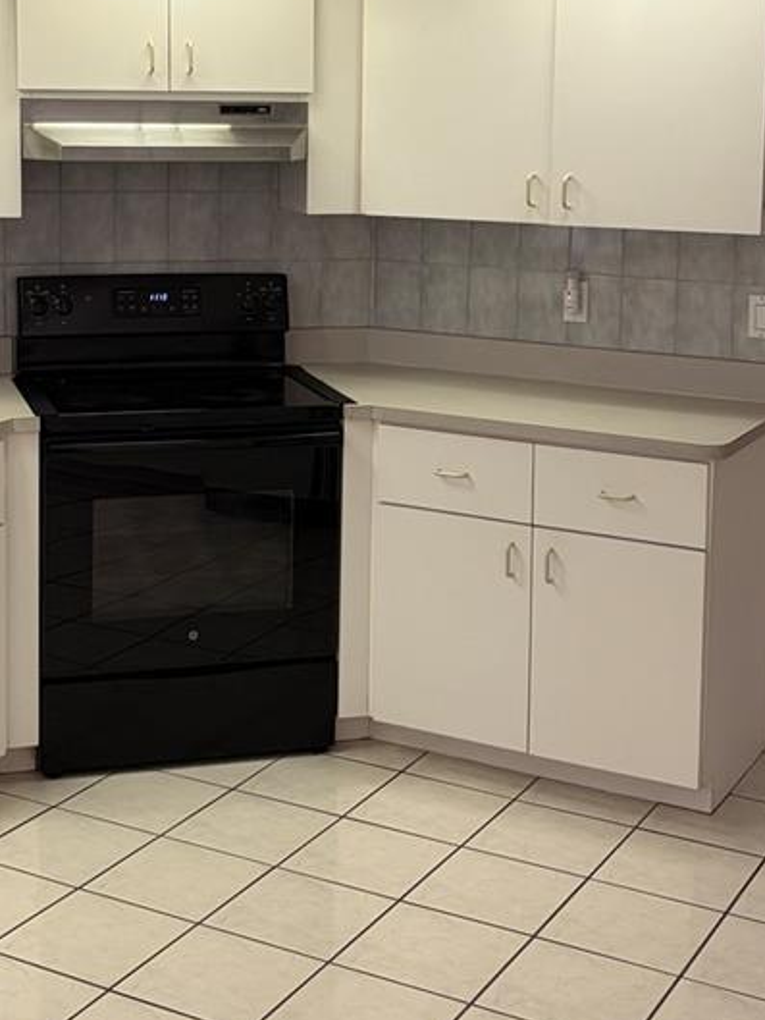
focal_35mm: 59
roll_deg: -0.3
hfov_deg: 24.8
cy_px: 262
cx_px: 328
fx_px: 1738
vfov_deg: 32.1
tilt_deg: -5.2
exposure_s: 1/60
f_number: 1.6
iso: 125
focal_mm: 5.96
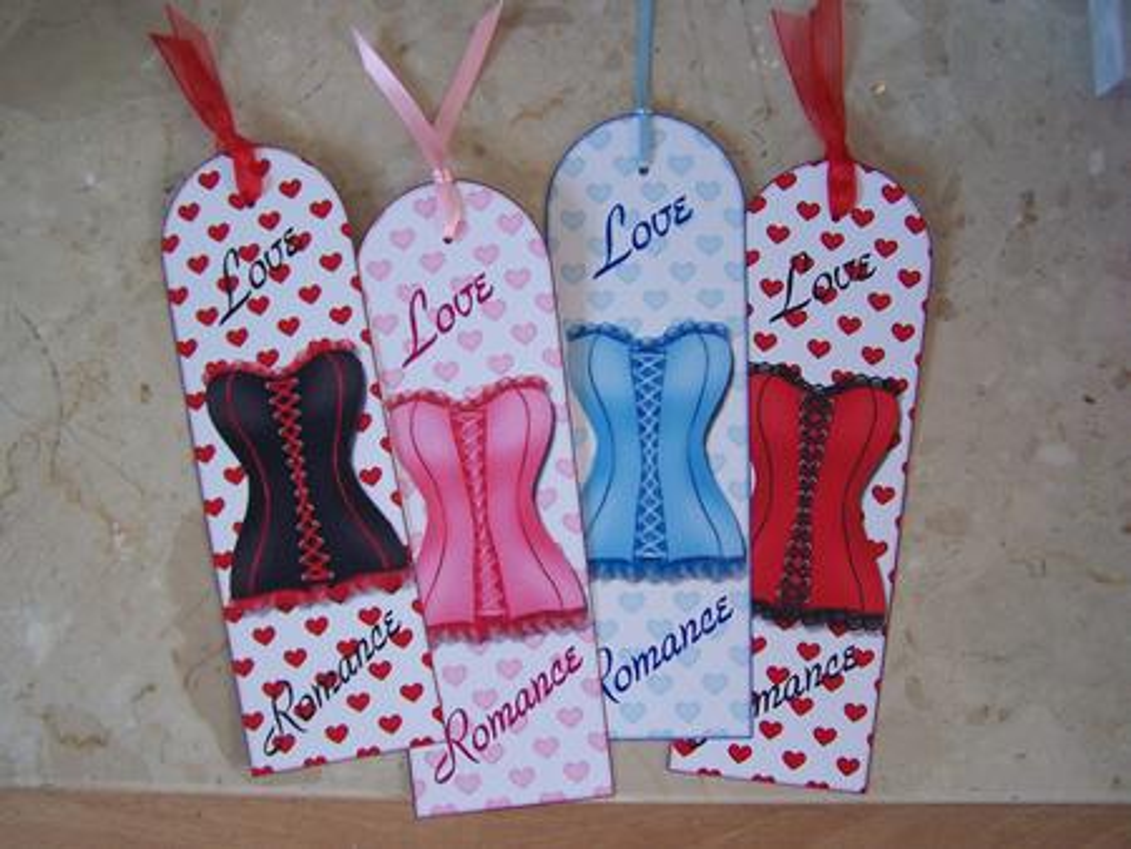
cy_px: 424
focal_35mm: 38
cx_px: 566
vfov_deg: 37.8
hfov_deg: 49.0
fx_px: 1242
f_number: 2.8
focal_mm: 6.3
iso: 140
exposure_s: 1/15
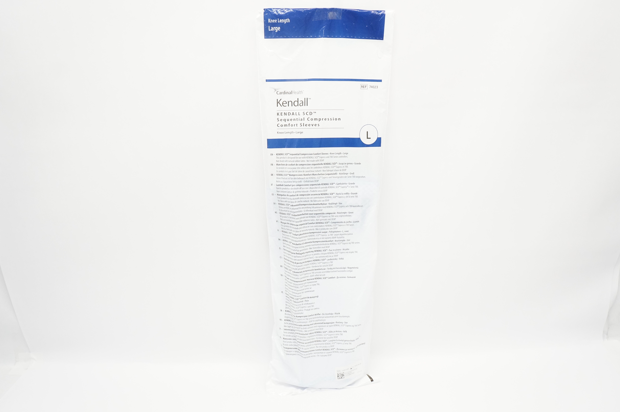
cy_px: 208
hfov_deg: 65.5
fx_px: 482
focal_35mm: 28
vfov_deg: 46.3
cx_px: 318
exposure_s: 1/60
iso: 800
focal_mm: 18
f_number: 5.6
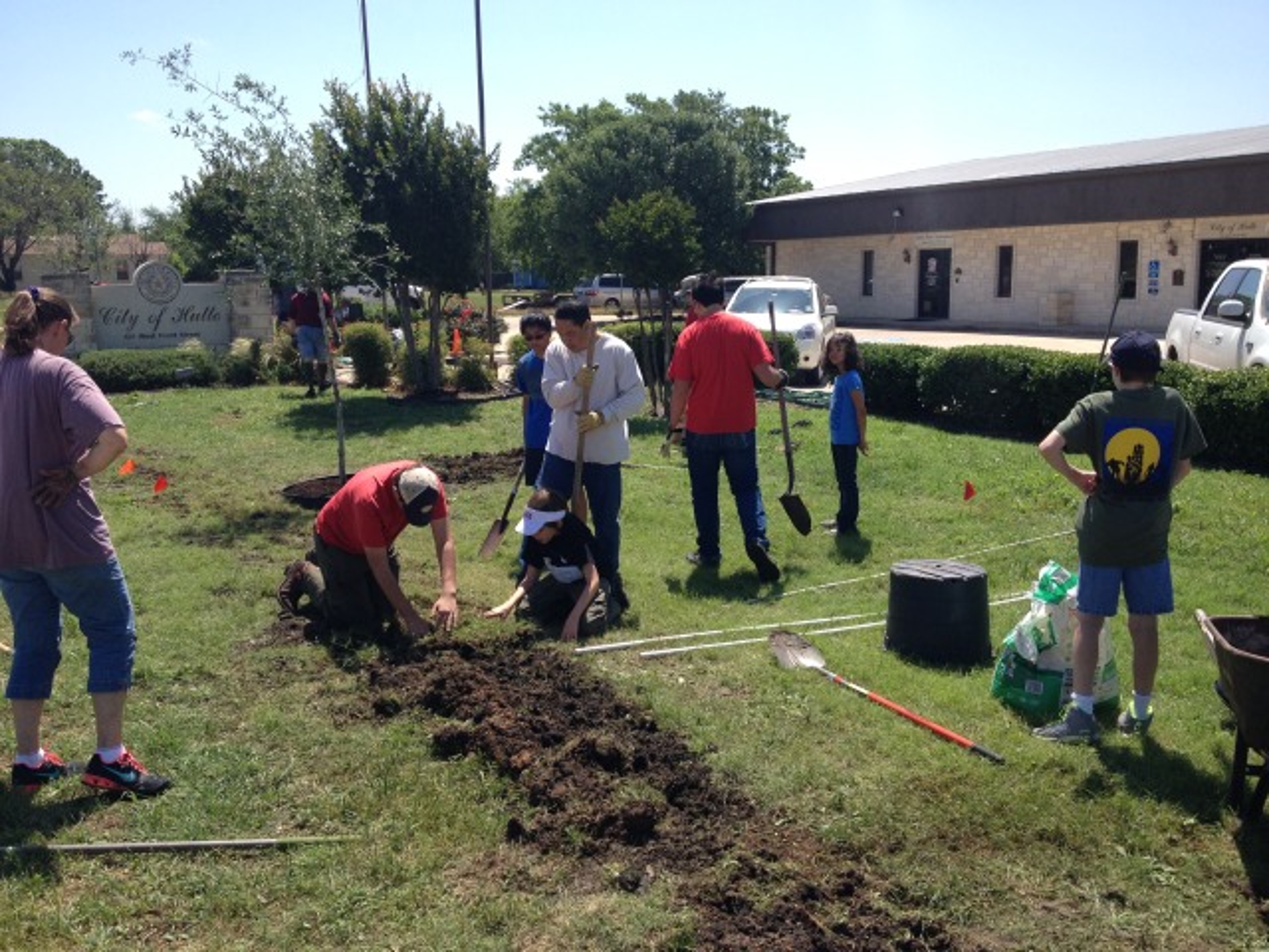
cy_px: 476
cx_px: 634
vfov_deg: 40.7
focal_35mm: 35
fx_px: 1283
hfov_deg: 52.6
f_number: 2.4
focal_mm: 4.28
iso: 50
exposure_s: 1/1227
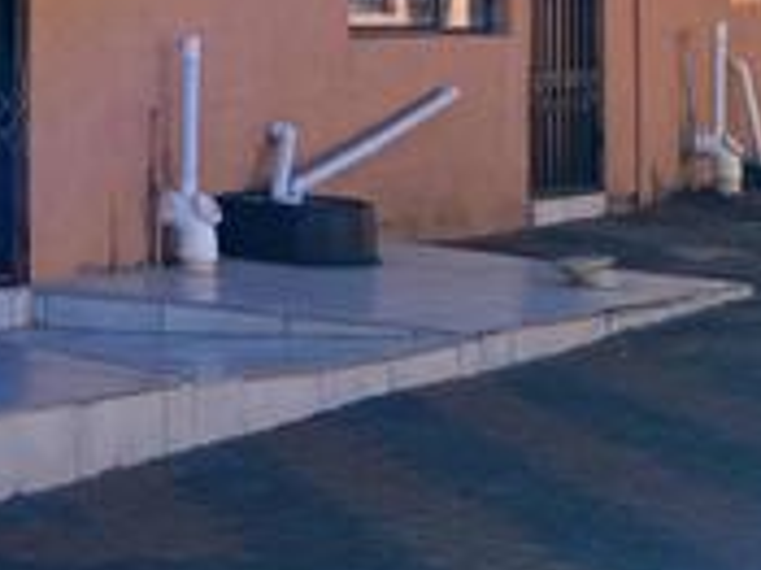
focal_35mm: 119
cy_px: -244
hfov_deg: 15.9
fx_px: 2614
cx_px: -174
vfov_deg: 12.0
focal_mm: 3.98
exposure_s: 1/300
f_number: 1.8
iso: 20
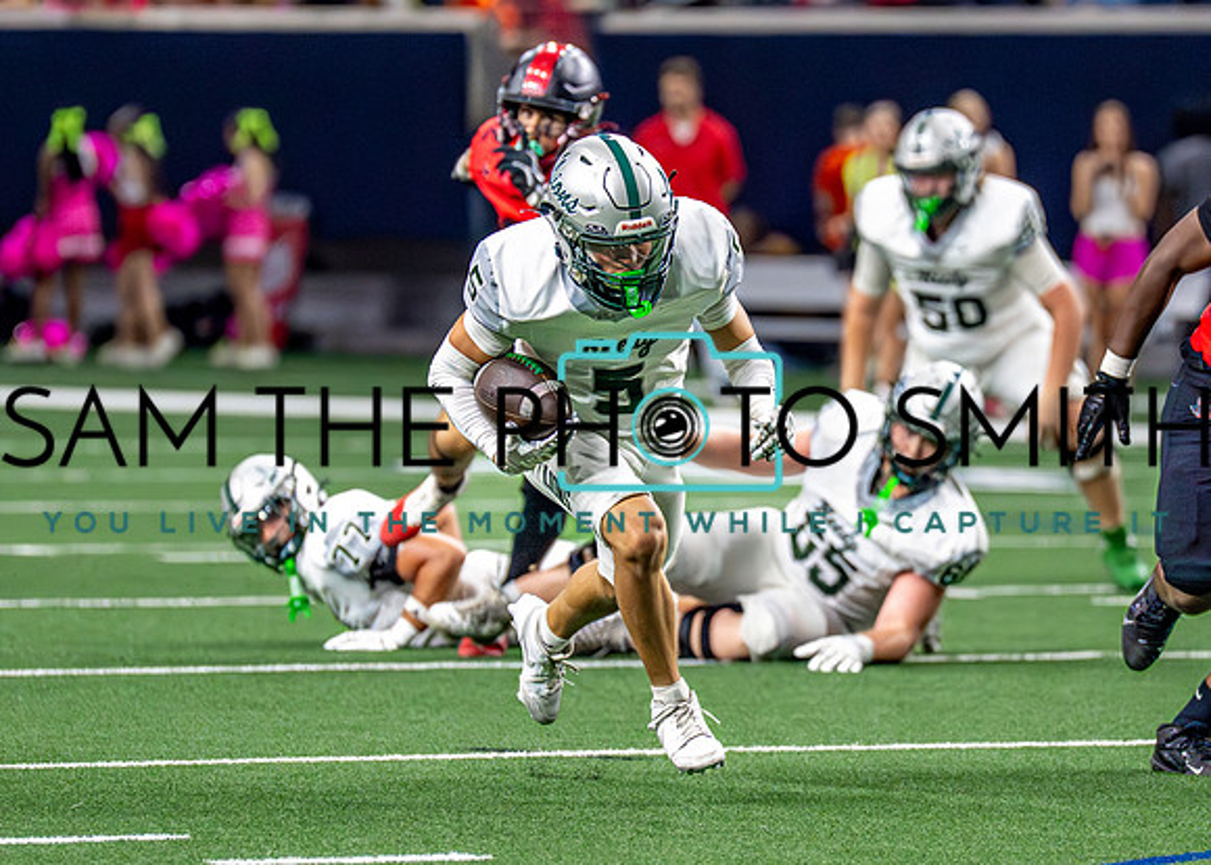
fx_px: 15269
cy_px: 447
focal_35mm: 444
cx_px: 717
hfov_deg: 4.5
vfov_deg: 3.2
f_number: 2.8
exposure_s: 1/2000
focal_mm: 200
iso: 5000
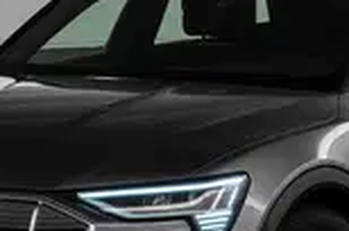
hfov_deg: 7.8
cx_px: -527
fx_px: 2341
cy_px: -172
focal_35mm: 242
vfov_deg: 5.6
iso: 100
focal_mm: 31
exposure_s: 1/6
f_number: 10
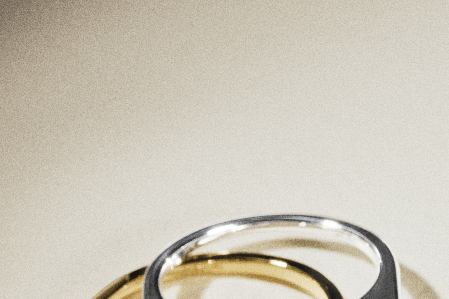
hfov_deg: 6.3
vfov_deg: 4.2
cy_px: 402
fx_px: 4066
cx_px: 224
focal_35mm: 326
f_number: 9
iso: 200
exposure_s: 1/80
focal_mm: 90
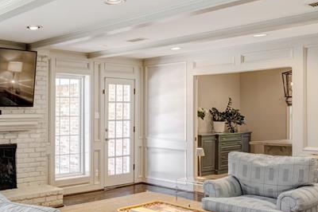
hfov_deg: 42.0
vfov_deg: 31.6
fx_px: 373
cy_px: 112
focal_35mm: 42
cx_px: 25
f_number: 8
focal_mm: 16.5
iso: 64
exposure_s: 1/4
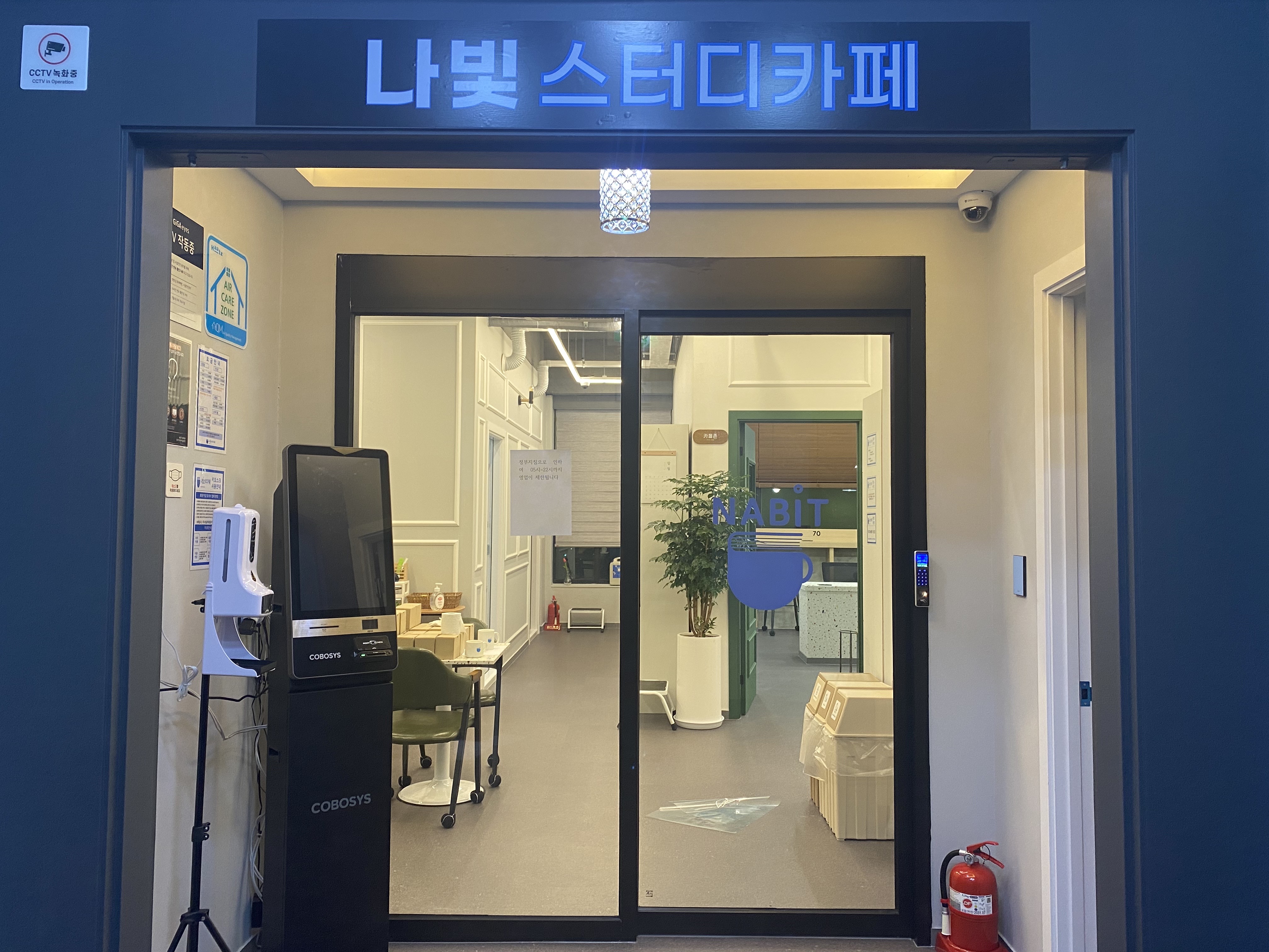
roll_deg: -0.6
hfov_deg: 67.3
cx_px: 634
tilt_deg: +2.2
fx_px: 953
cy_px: 476
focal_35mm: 26
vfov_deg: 53.1
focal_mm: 4.25
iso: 100
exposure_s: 1/60
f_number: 1.8
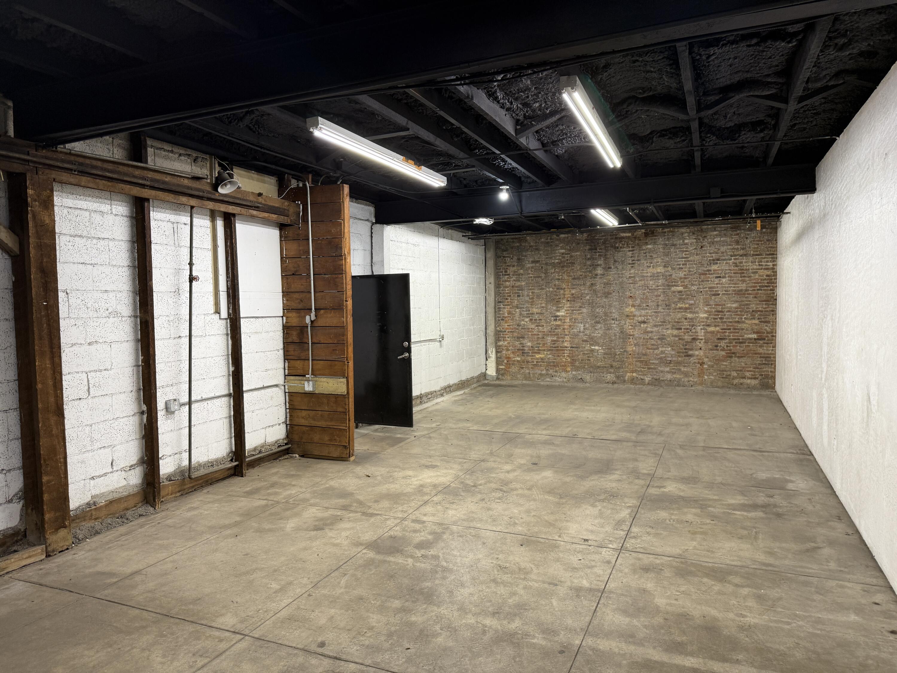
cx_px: 448
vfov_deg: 56.8
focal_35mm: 24
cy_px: 336
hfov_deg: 71.6
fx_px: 622
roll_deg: +0.7
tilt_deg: -3.5
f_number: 1.78
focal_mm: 6.76
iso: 125
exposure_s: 1/60
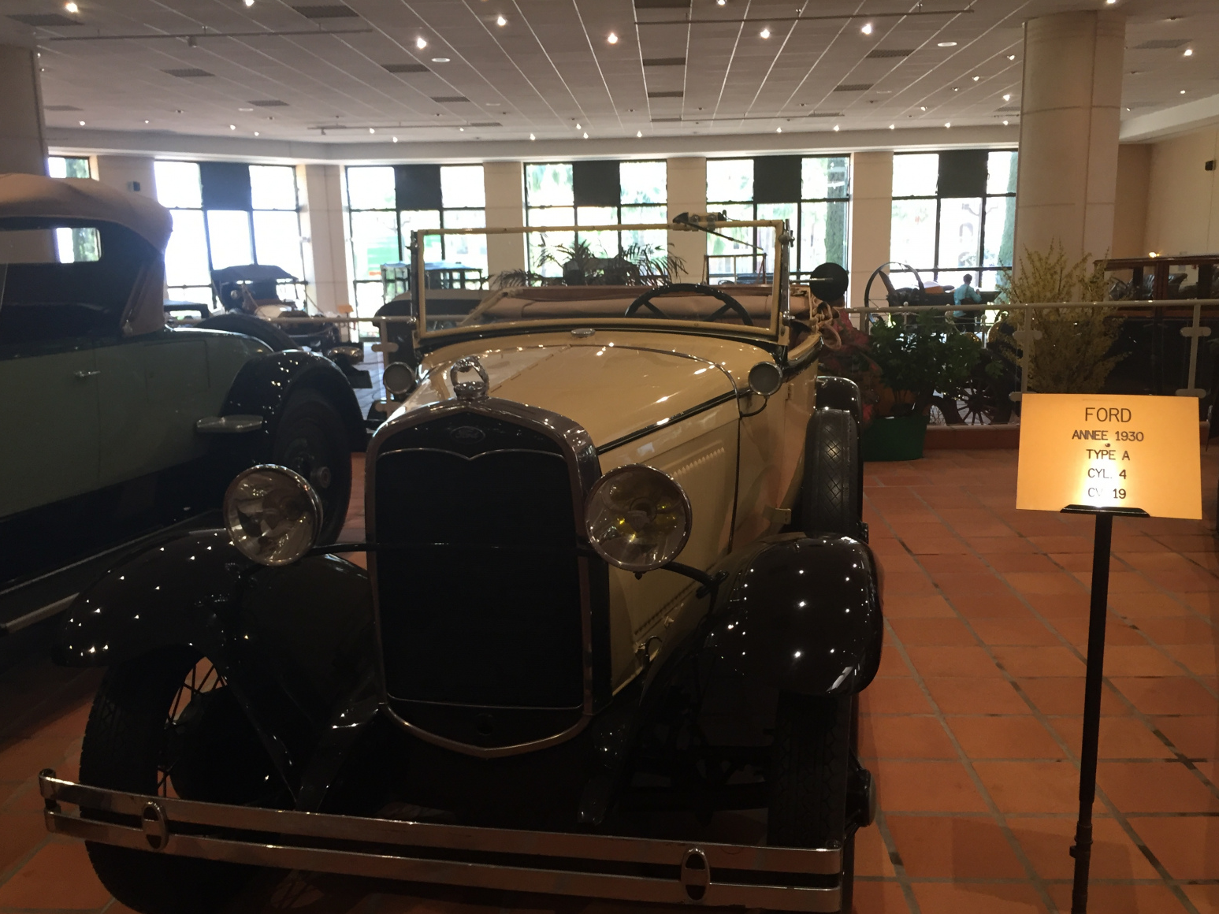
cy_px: 470
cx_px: 623
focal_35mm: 30
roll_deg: +1.1
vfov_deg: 46.8
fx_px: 1056
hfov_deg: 60.0
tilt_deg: -10.9
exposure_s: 1/33
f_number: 2.2
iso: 125
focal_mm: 4.15
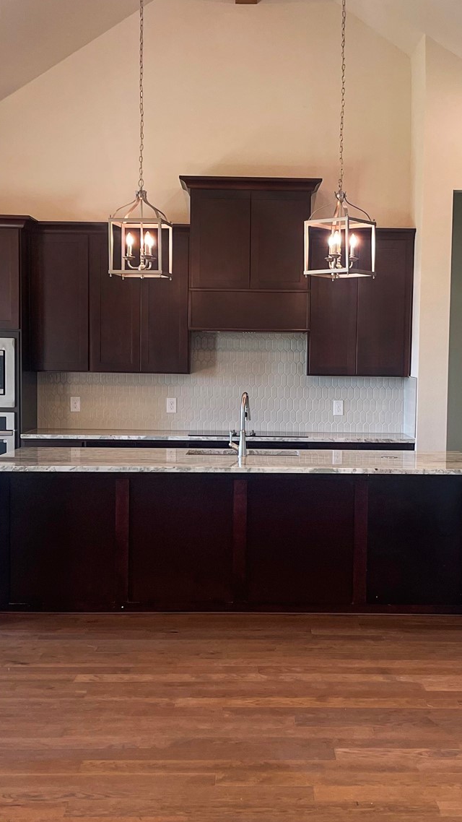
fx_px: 1067
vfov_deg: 42.1
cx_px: 283
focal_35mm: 49
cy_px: 433
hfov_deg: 24.4
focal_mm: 5.1
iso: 80
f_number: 1.6
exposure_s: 1/120
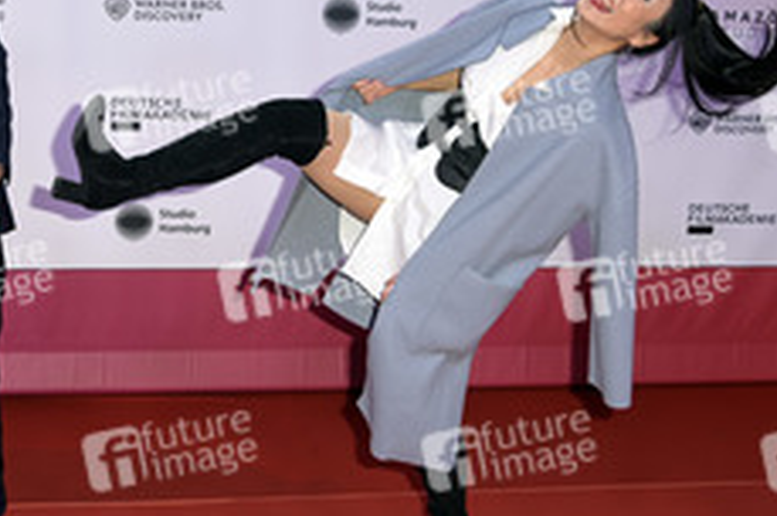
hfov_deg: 29.7
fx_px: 1444
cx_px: 215
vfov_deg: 20.2
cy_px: 197
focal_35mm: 67
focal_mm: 34
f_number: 5.6
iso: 640
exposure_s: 1/250
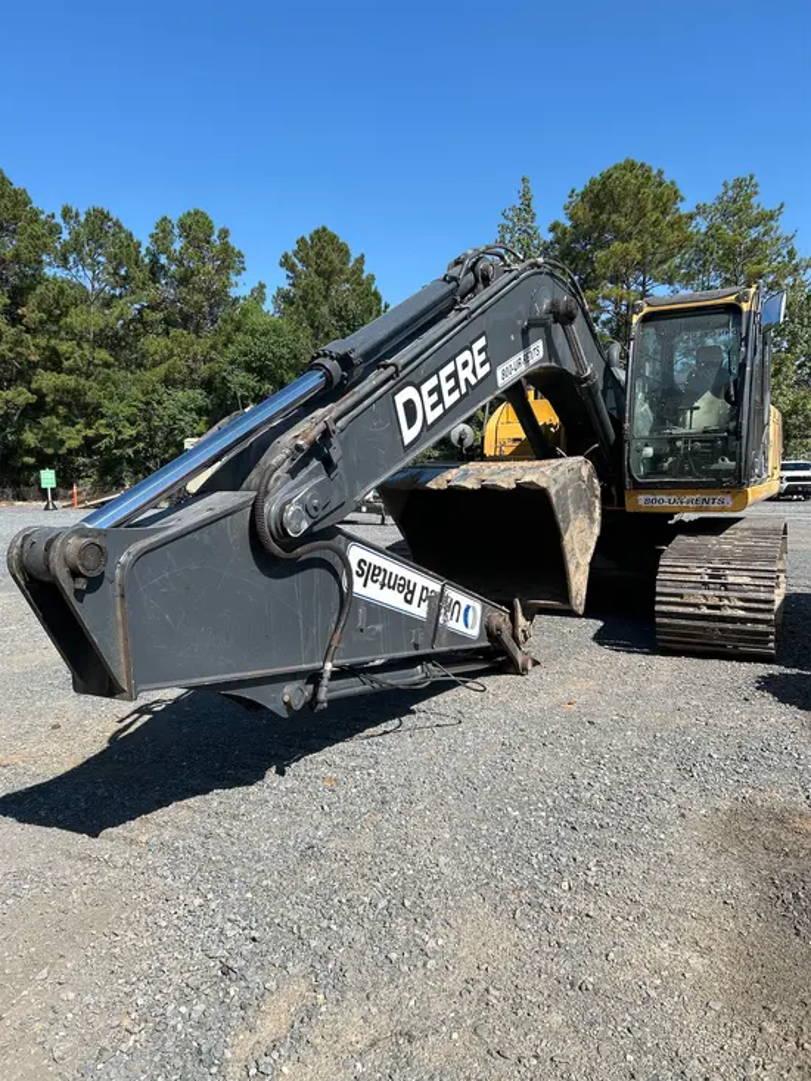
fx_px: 812
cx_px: 406
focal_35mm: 26
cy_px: 540
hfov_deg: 53.1
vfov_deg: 67.3
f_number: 1.5
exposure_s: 1/3165
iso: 50
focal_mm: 5.7
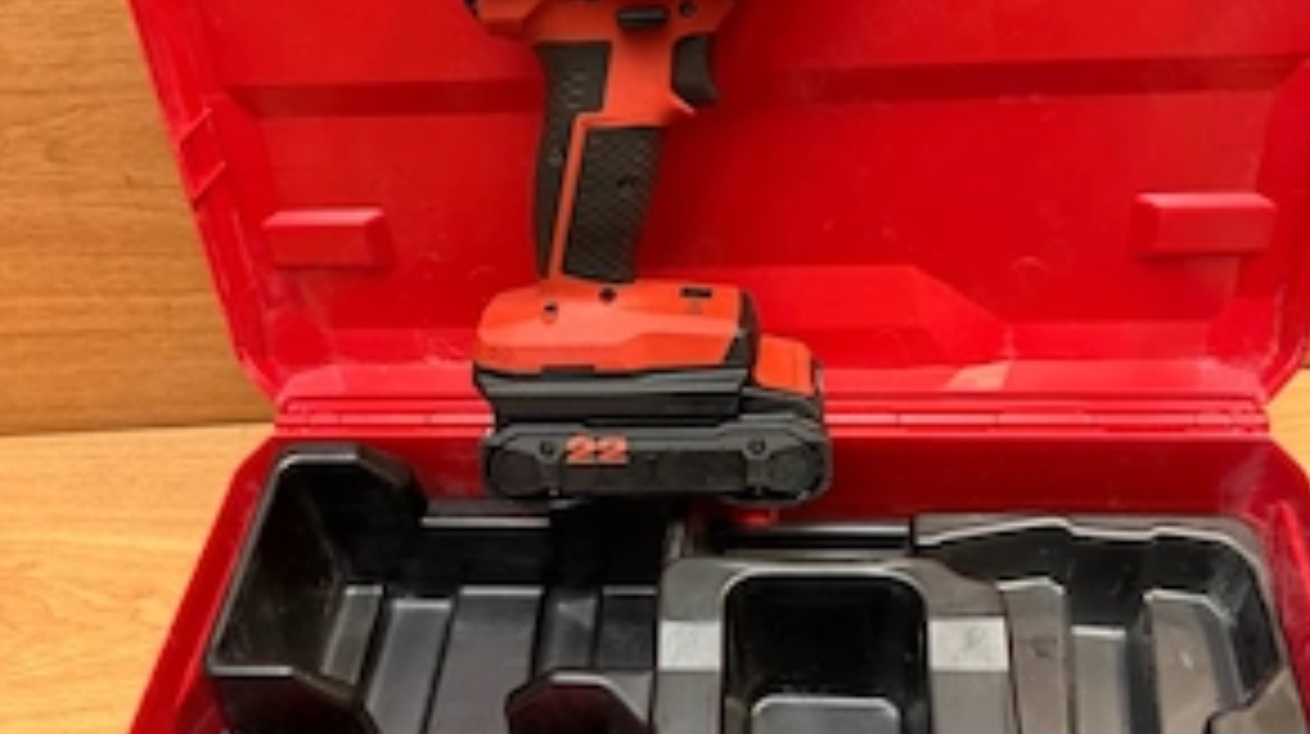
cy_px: 396
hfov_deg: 55.3
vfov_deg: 32.7
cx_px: 671
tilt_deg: -47.0
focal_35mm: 36
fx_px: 1249
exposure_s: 1/50
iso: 320
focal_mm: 6.76
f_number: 1.78
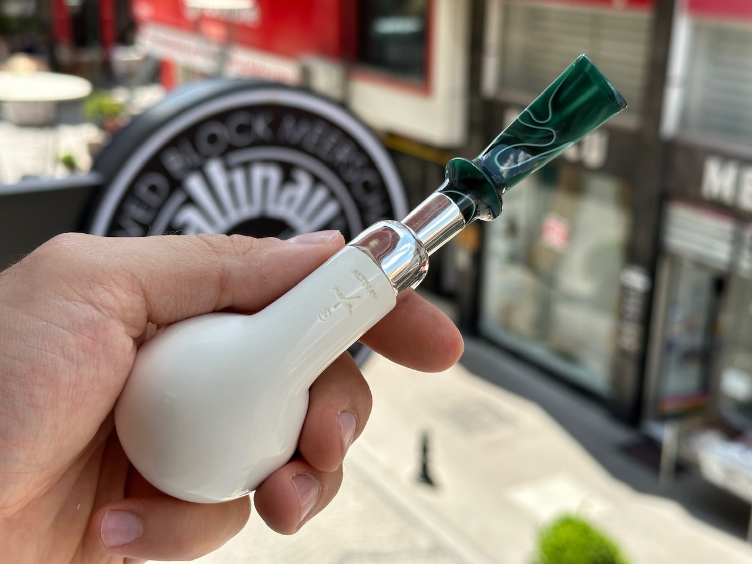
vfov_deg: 30.3
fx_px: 1043
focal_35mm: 48
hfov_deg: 39.7
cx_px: 376
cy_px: 282
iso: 64
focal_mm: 6.86
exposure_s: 1/1289
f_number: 1.78
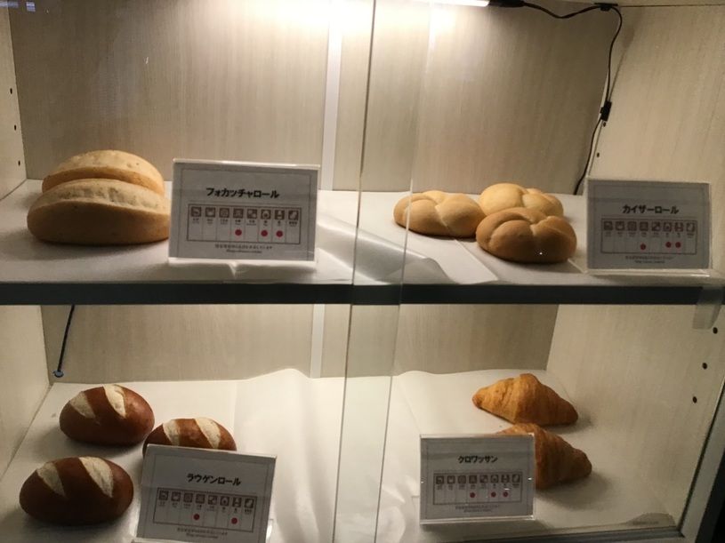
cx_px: 362
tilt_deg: -21.7
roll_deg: -4.4
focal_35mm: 31
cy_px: 272
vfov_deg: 45.4
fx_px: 649
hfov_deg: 58.4
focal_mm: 3.3
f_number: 2.4
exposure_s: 1/30
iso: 25
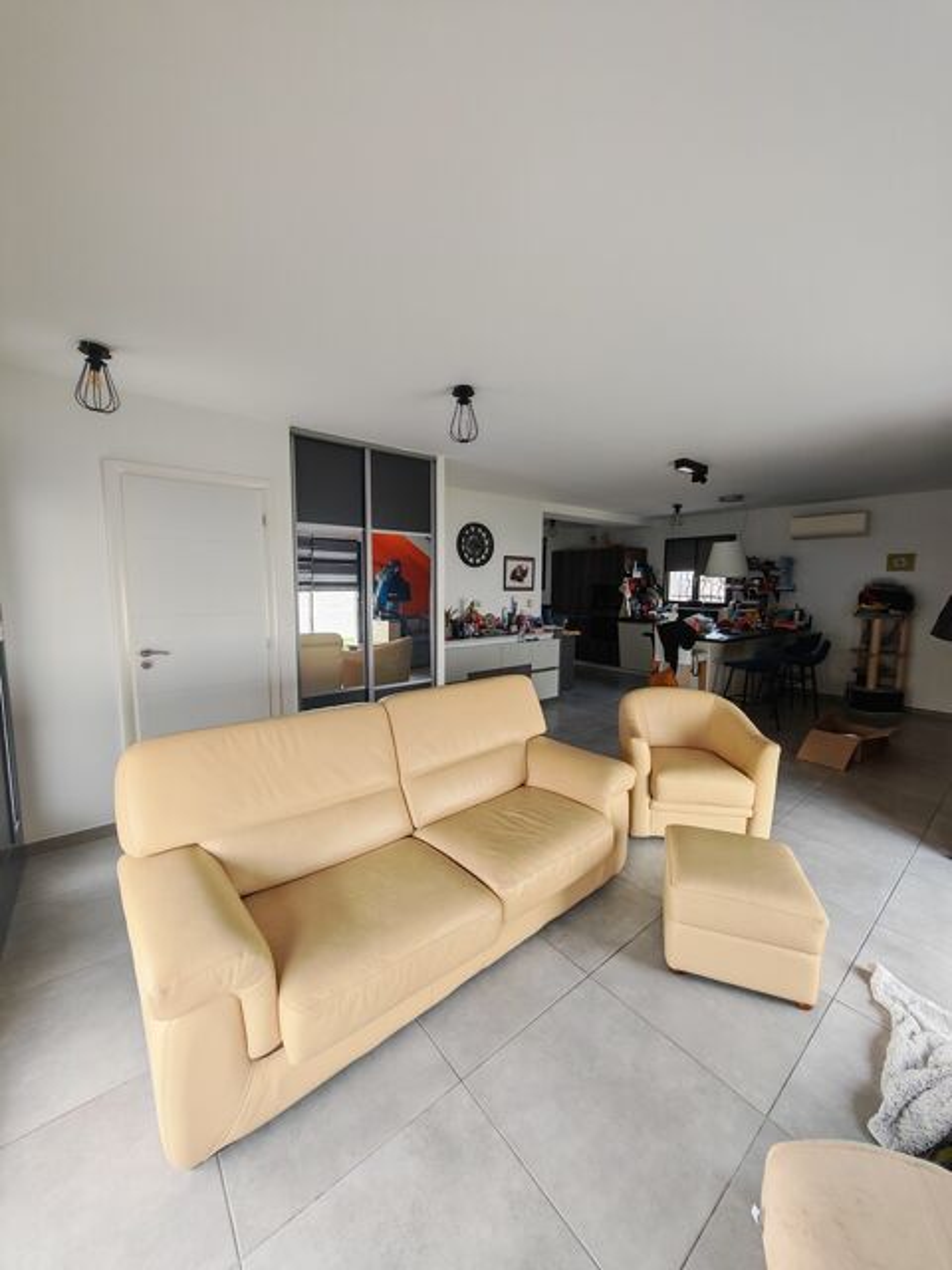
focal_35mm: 12
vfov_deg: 110.5
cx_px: 476
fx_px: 440
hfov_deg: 94.5
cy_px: 635
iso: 64
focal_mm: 1.82
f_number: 2
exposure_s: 1/50
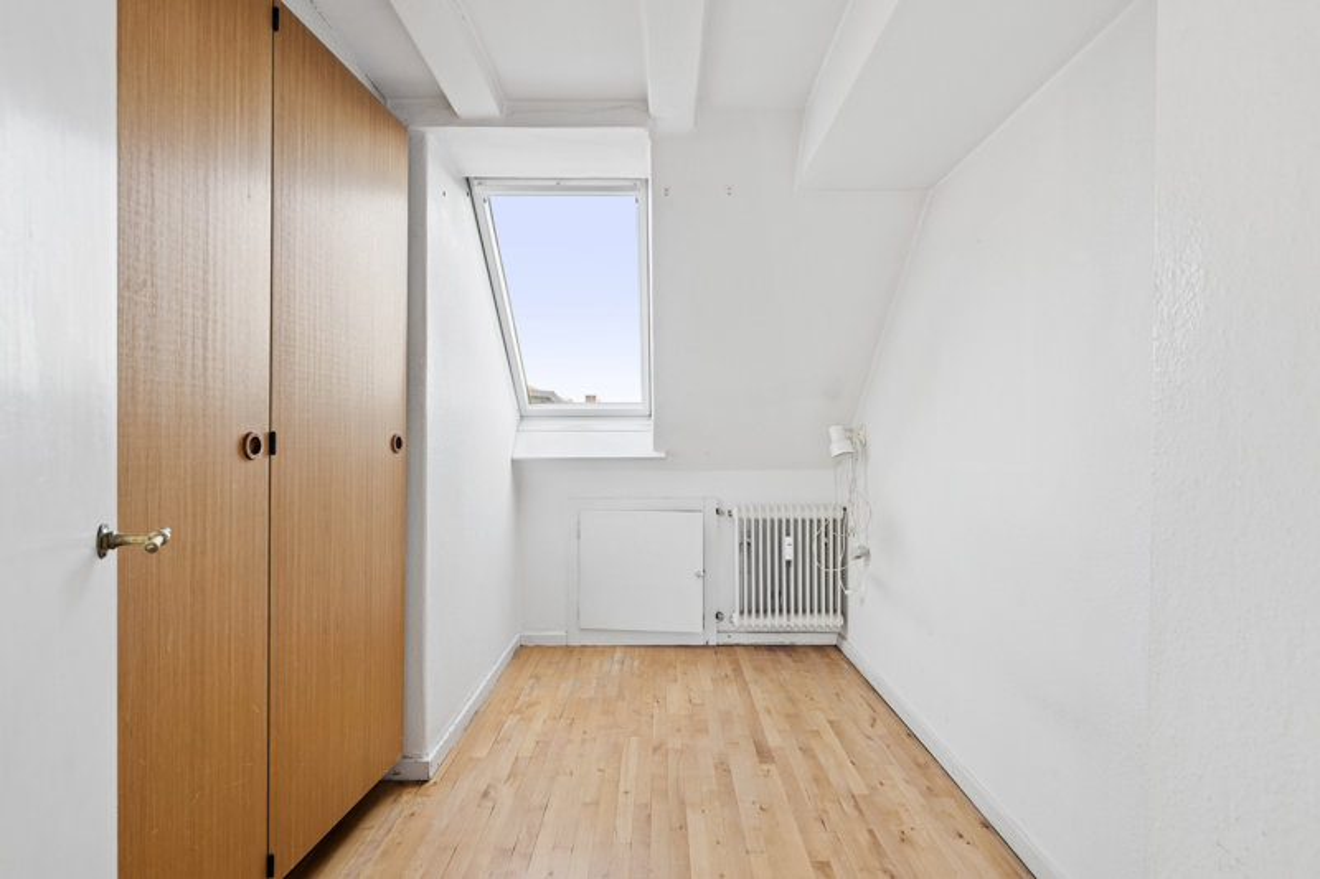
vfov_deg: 70.4
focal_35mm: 17
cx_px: 660
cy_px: 440
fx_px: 623
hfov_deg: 93.3
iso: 200
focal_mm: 17
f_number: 9
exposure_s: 1/13
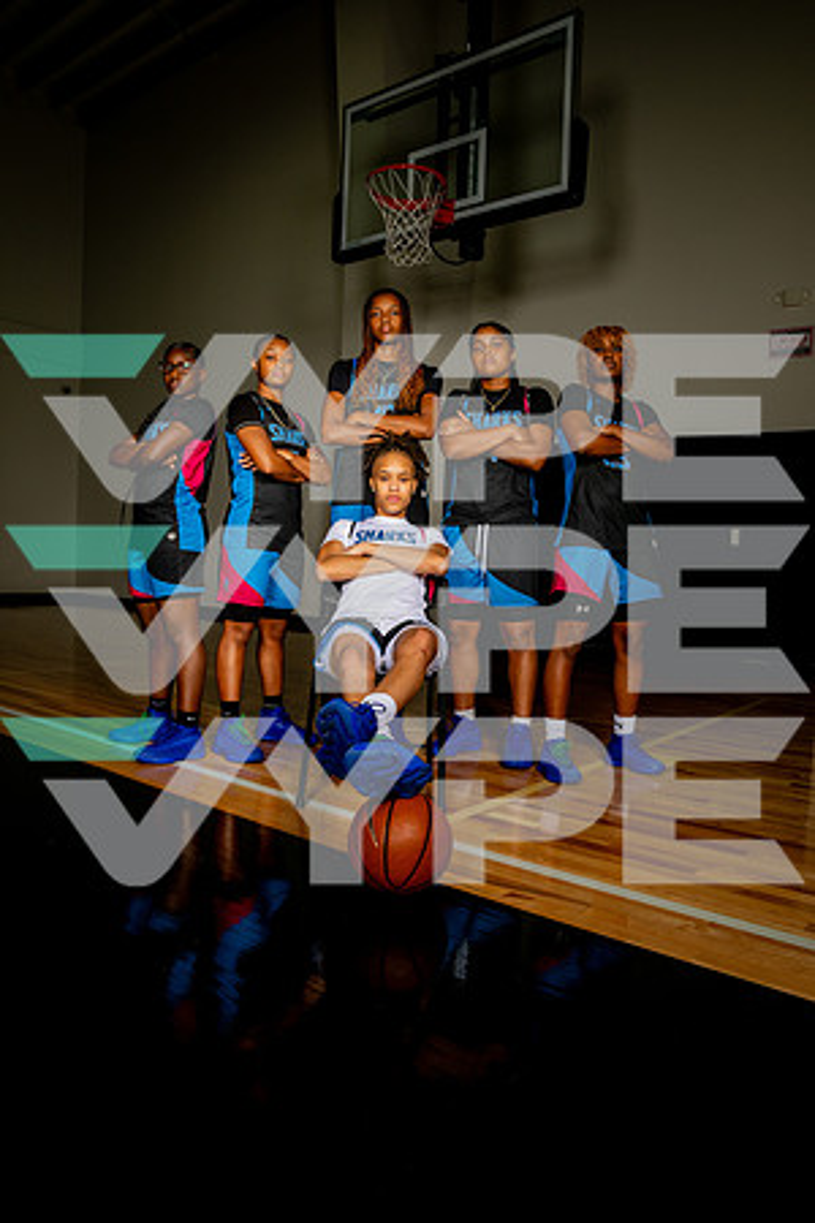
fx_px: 815
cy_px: 612
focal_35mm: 24
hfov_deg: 53.1
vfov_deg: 73.7
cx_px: 408
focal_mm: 24
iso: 250
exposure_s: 1/500
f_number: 8
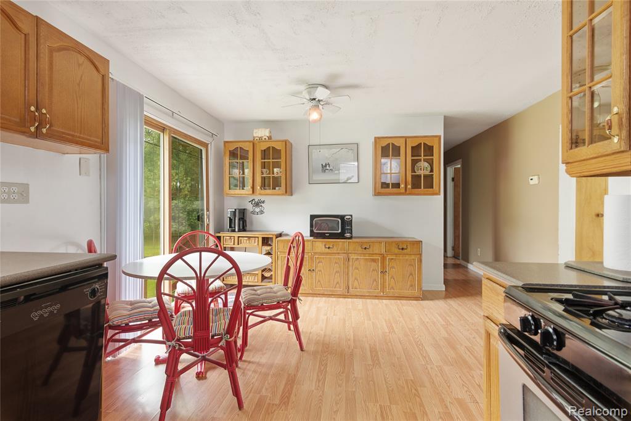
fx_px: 298
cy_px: 210
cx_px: 316
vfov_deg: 70.5
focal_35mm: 17
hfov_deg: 93.3
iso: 400
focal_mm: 17
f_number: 9
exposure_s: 1/6
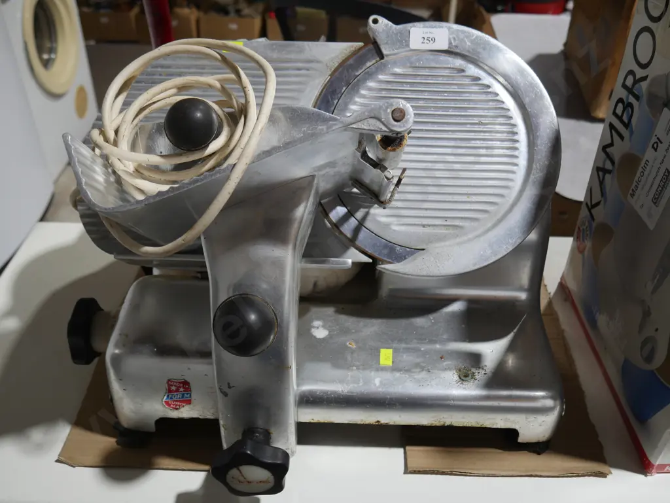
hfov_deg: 53.9
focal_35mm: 34
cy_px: 252
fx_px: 658
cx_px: 335
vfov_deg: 41.8
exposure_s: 1/60
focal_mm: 17
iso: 200
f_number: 4
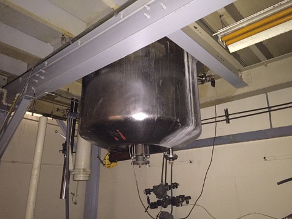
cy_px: 110
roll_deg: -0.7
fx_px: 245
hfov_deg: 61.7
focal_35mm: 29
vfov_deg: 48.2
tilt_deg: +19.0
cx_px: 146
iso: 800
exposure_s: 1/16
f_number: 2.2
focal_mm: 4.15
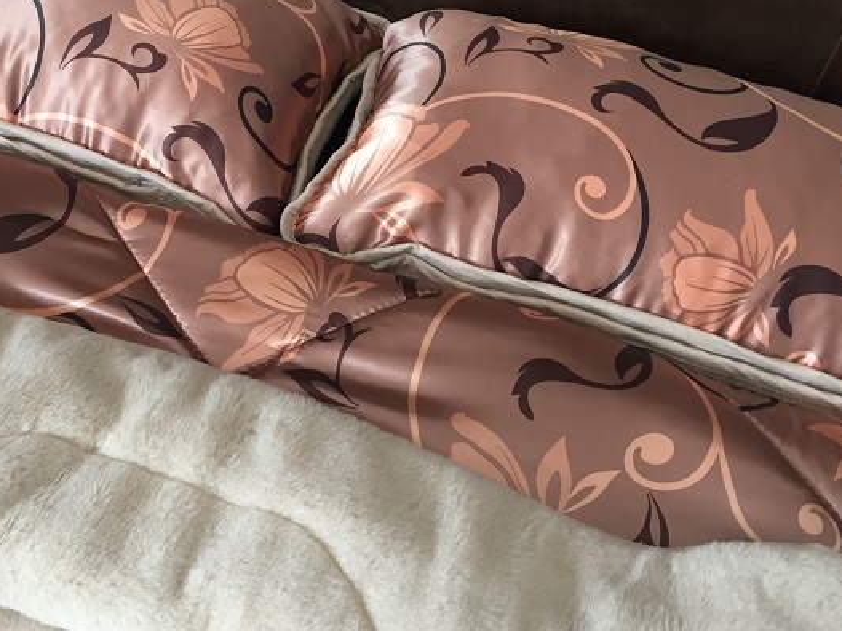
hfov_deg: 42.4
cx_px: 278
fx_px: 1070
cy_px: 347
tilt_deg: -47.5
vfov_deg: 32.8
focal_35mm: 44
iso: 125
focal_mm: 4.15
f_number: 2.2
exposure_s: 1/33
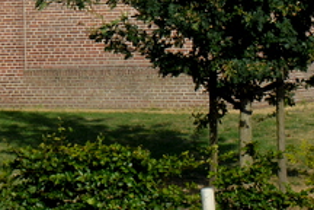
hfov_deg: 11.4
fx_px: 1491
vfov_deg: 7.8
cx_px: -186
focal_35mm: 171
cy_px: -151
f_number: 9
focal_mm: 24
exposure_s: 1/320
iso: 100
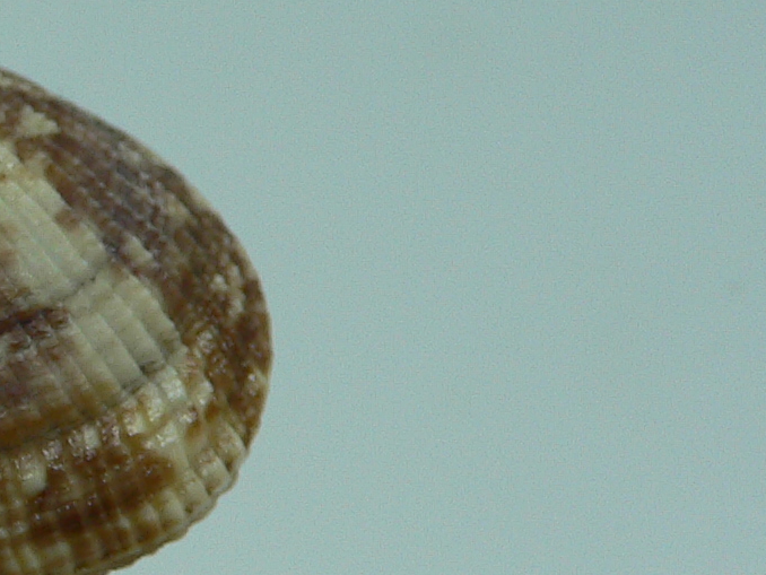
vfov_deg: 14.2
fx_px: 2302
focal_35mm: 104
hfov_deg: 17.5
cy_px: 354
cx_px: -290
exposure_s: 1/60
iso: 80
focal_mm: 4.6
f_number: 2.8
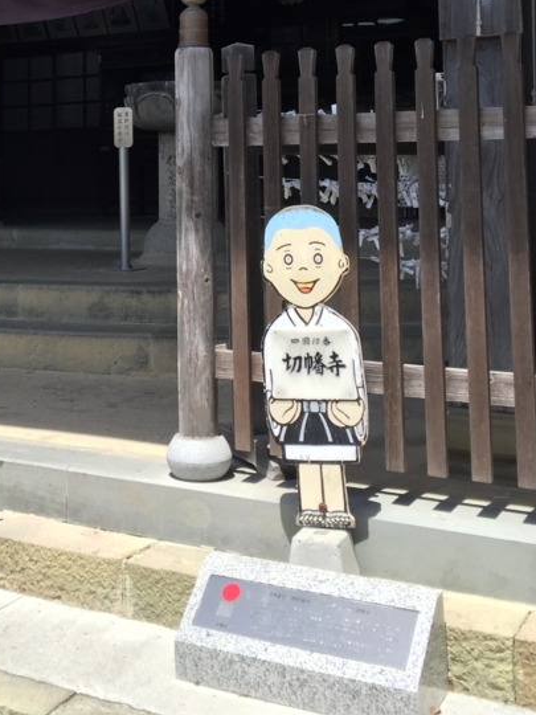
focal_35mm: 55
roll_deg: +0.5
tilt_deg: +4.6
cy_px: 102
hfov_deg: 26.1
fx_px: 1136
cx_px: 112
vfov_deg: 33.5
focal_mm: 4.15
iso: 32
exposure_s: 1/1130
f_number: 2.2
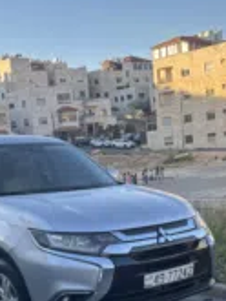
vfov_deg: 29.3
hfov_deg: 23.3
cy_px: 279
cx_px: 87
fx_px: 548
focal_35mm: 63
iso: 50
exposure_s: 1/544
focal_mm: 5.96
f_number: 1.6
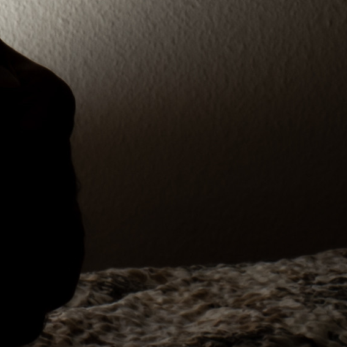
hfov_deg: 4.4
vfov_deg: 4.7
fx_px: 4185
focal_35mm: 369
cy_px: -393
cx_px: -1054
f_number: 18
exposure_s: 1/160
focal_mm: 41
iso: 100
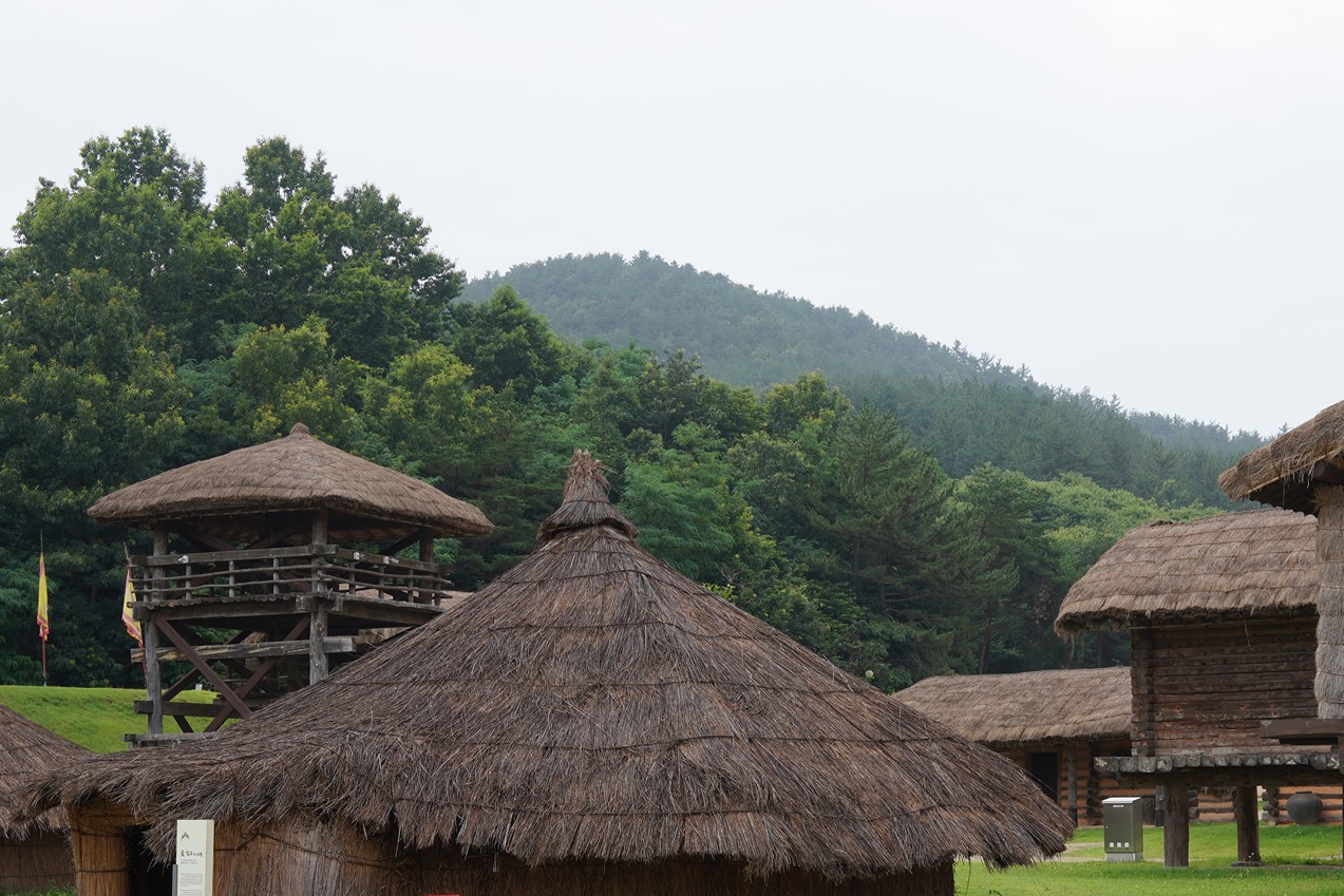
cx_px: 983
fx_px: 2053
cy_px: 554
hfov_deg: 35.6
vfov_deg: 24.6
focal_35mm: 55
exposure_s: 1/80
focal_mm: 35
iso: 200
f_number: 11
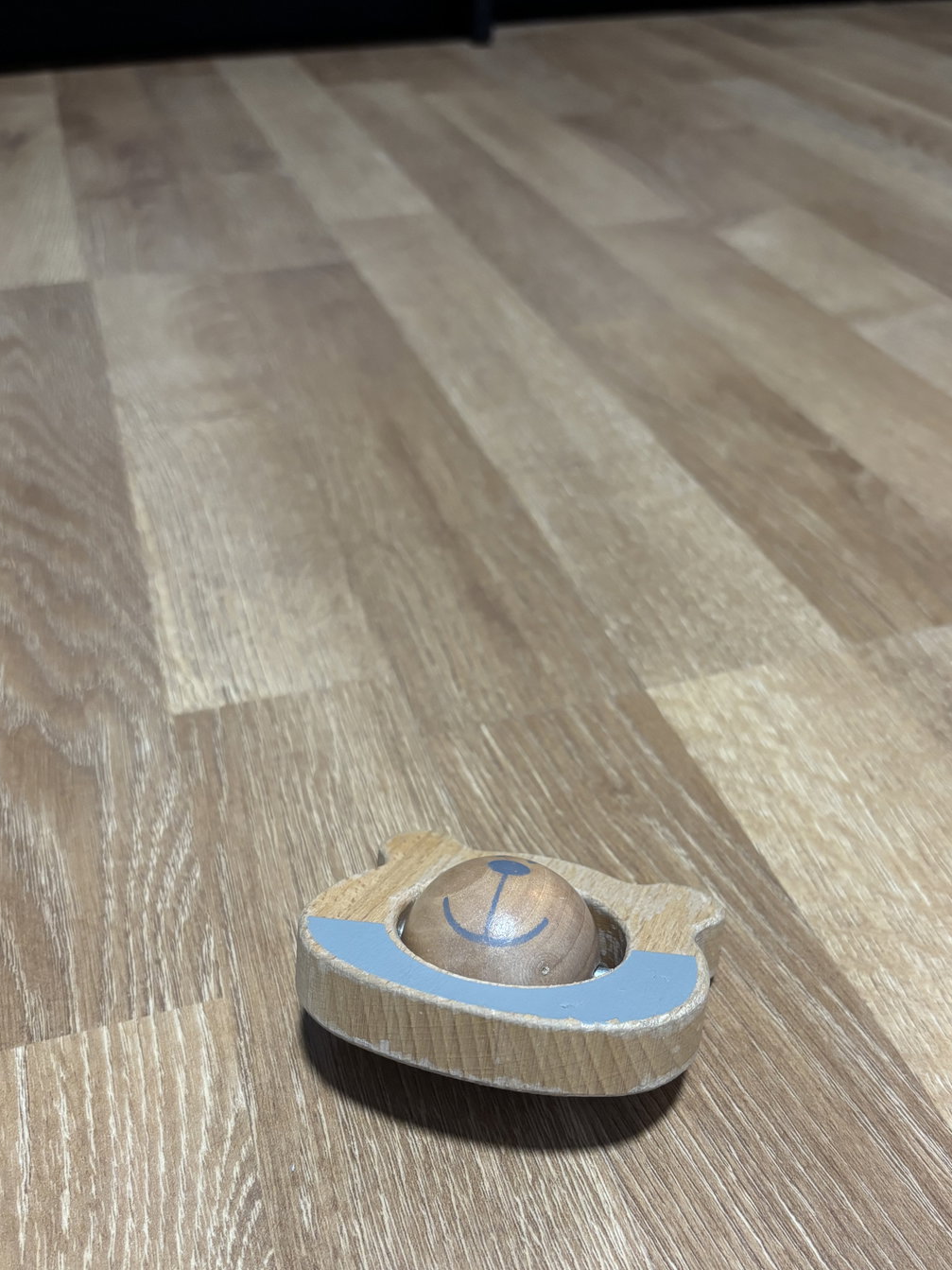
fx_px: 1174
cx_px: 541
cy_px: 781
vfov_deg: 56.3
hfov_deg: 44.0
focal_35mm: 32
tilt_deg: -40.7
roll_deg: -0.3
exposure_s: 1/50
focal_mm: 5.96
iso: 250
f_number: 1.6
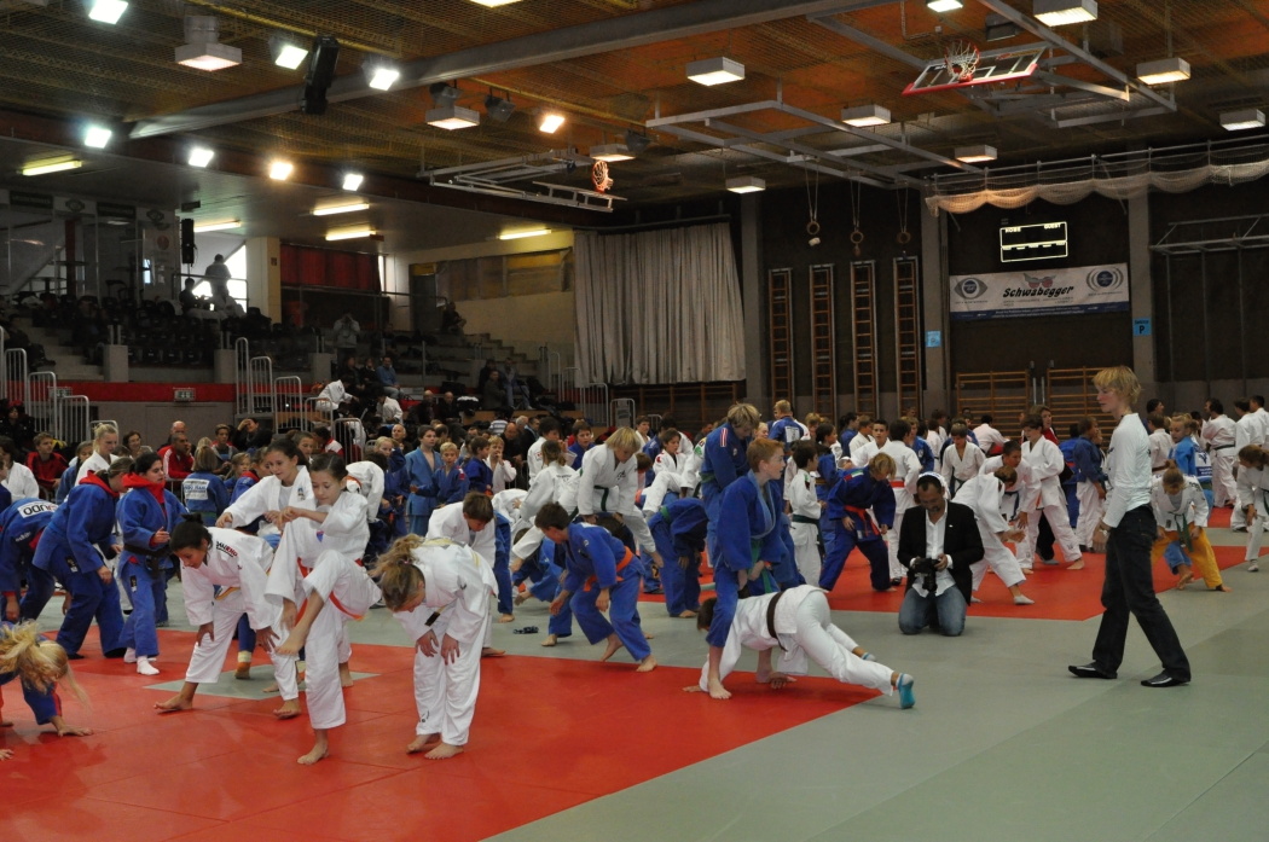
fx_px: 1478
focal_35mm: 42
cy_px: 421
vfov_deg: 31.8
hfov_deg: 46.5
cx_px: 634
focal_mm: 28
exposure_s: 1/200
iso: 2500
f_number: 8
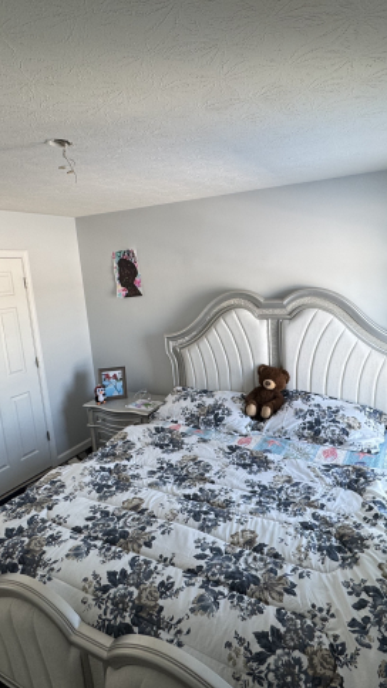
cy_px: 337
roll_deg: +2.6
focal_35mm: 21
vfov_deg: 83.8
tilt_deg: -11.7
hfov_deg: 53.4
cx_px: 220
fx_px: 383
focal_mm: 2.22
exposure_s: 1/99
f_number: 2.2
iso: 80
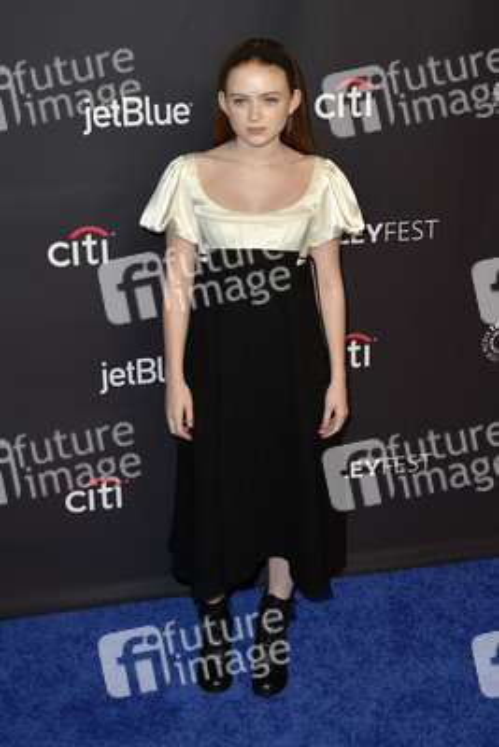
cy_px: 374
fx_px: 914
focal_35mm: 44
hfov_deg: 30.5
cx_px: 250
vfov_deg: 44.5
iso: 250
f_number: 6.3
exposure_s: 1/250
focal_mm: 44
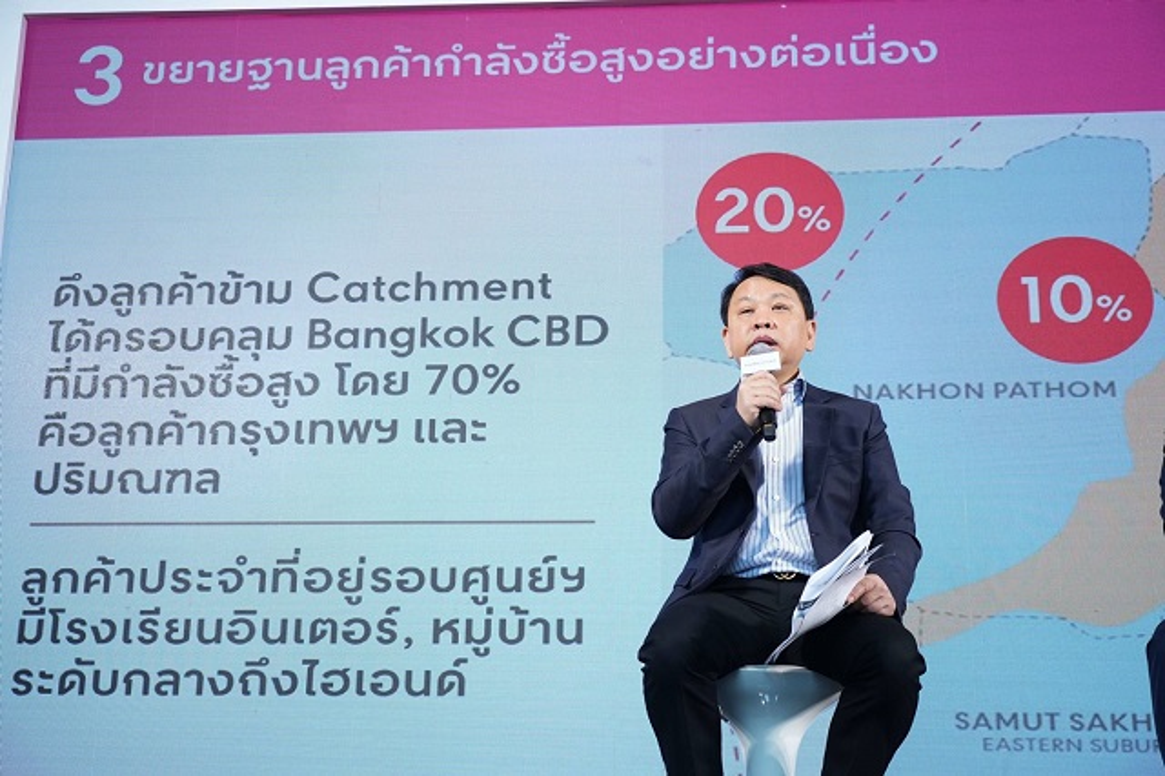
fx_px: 1779
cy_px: 388
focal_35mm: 55
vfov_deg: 24.6
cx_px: 582
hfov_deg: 36.3
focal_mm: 55
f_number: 4
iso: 200
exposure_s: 1/60
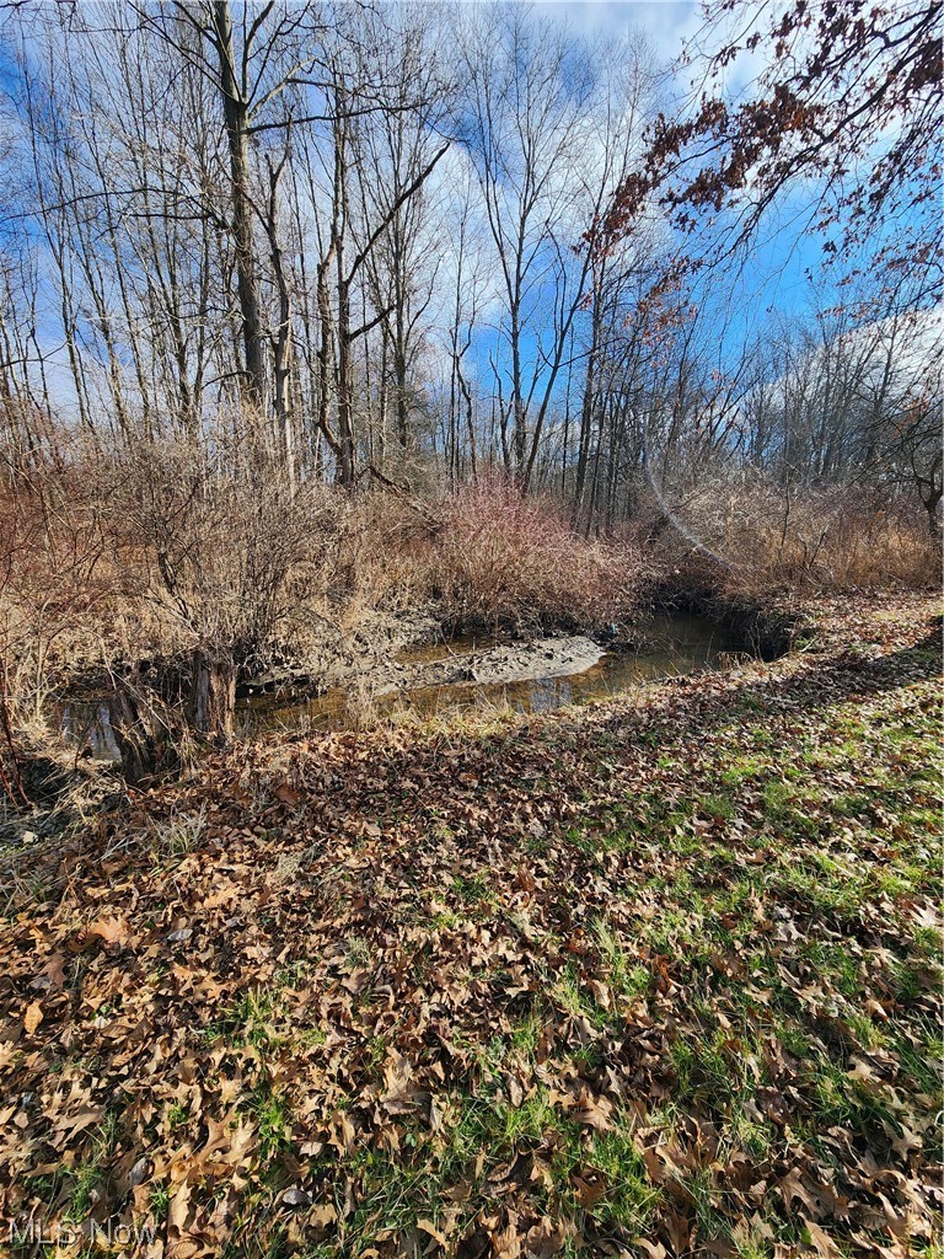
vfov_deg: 106.2
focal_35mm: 13
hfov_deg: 89.9
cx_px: 472
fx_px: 473
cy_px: 630
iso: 50
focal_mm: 2.2
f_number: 2.2
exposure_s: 1/1090
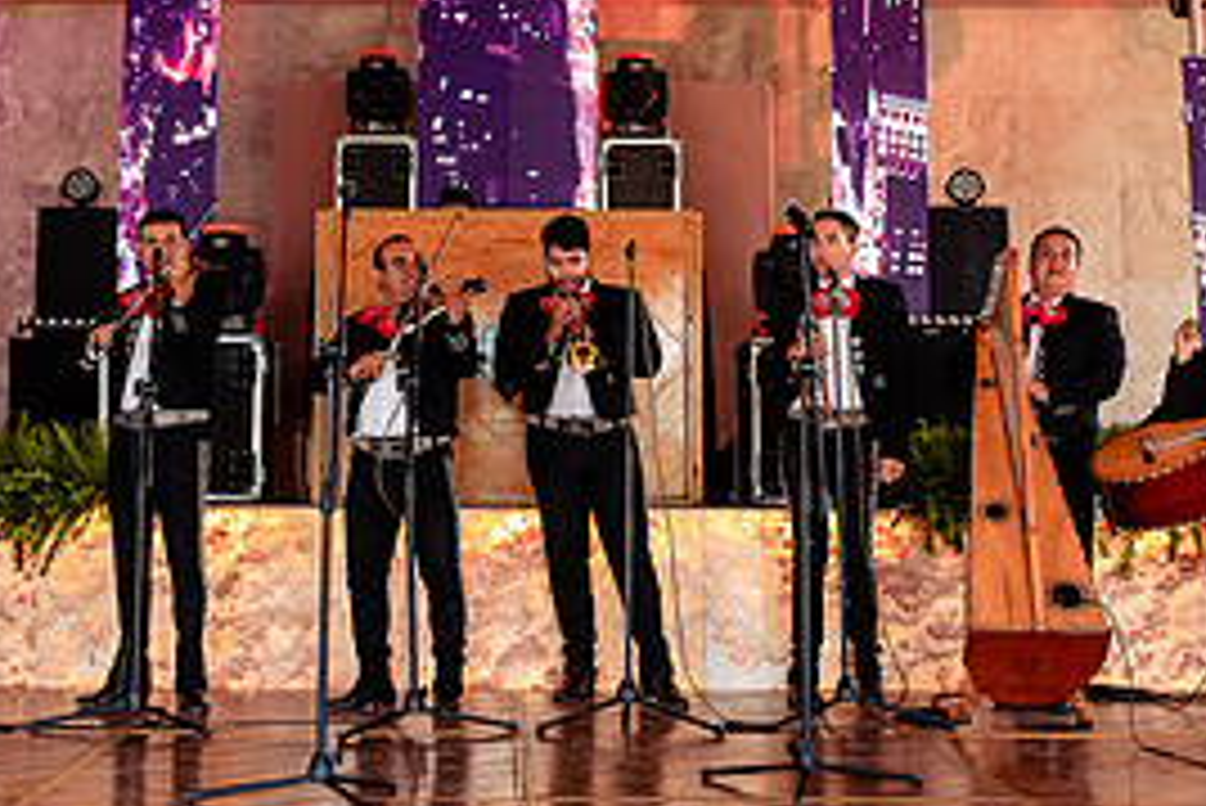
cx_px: 463
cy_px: 198
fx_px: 1910
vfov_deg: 23.6
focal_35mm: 57
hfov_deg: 34.9
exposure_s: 1/100
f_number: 2.8
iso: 1250
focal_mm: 24
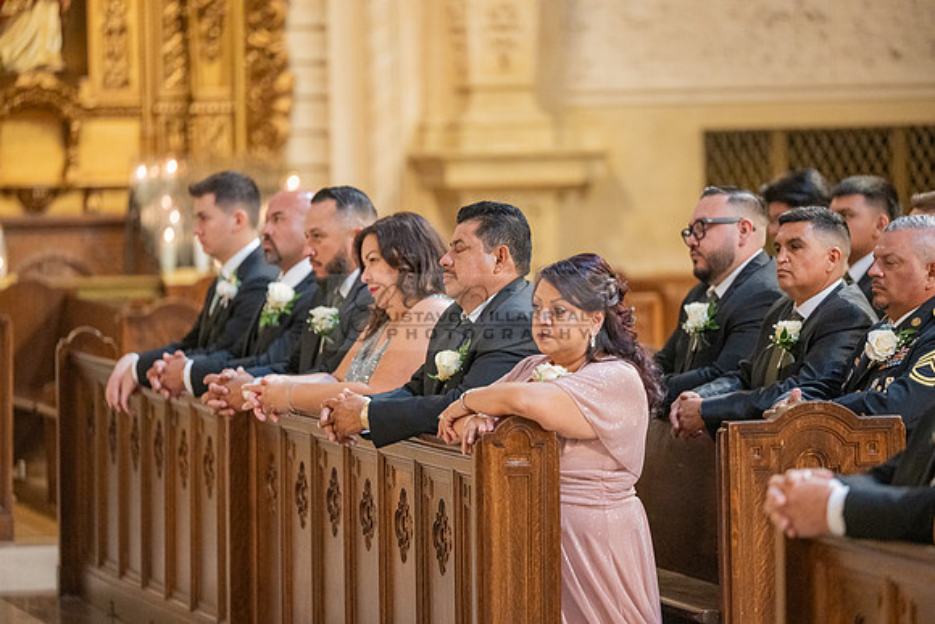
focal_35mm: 180
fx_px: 4676
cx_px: 468
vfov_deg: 7.6
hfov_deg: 11.4
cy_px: 312
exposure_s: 1/100
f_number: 2.8
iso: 2000
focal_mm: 180
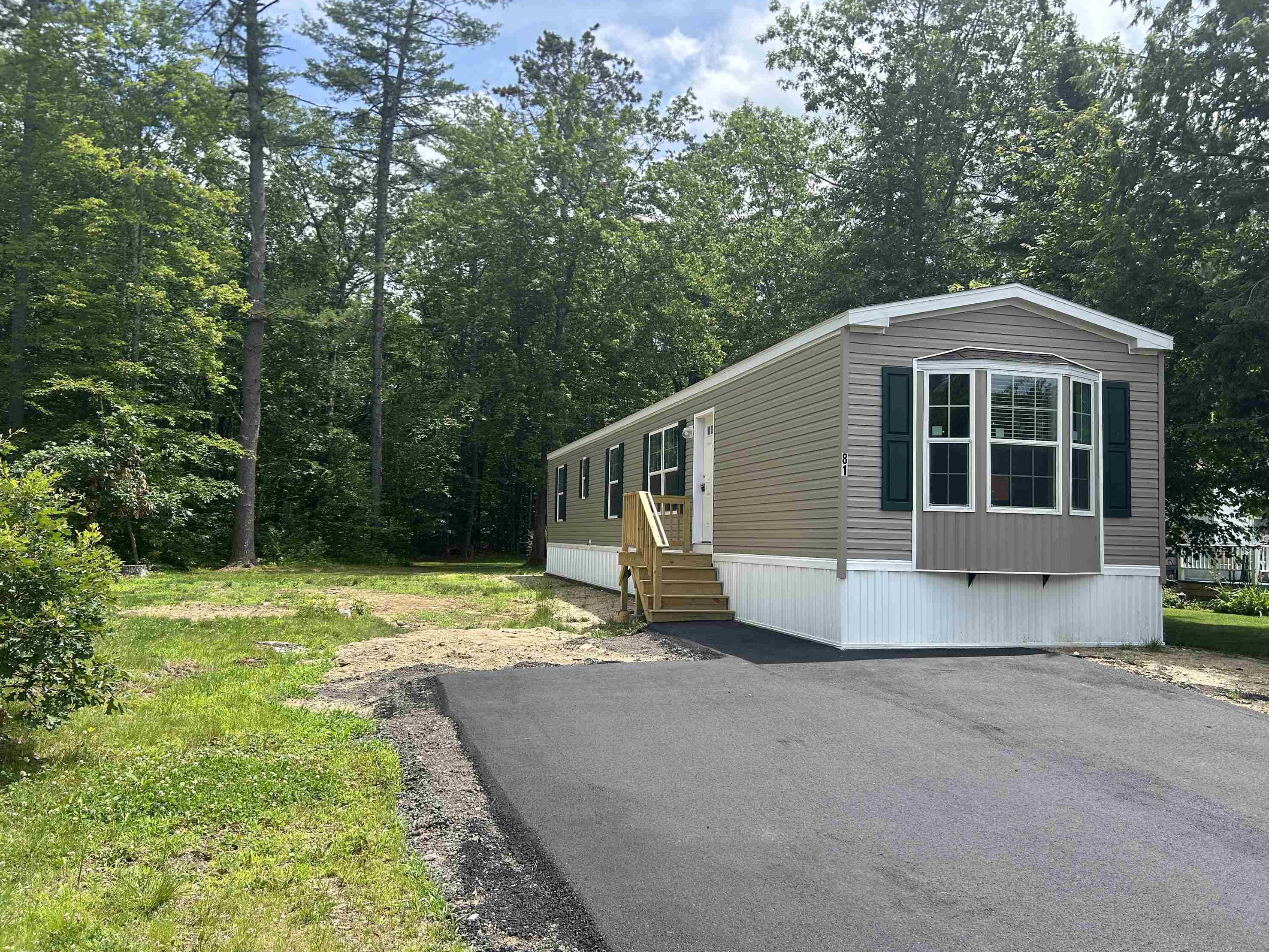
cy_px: 476
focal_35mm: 27
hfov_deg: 65.3
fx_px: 990
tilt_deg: +2.6
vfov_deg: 51.4
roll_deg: -0.7
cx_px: 638
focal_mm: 5.7
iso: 50
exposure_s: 1/2632
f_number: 1.5
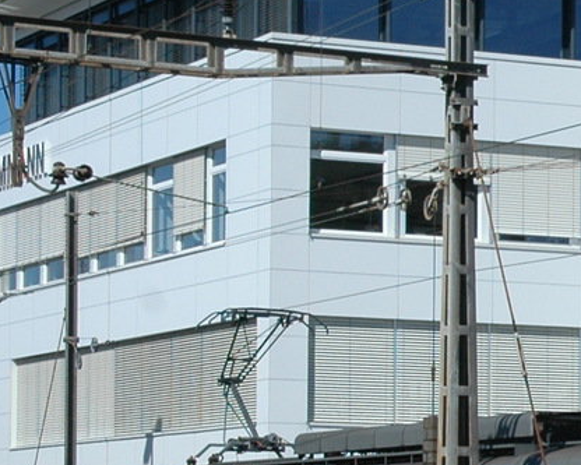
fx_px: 3460
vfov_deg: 7.7
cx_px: 1154
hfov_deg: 9.0
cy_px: 450
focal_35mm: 201
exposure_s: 1/400
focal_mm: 31
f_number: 10
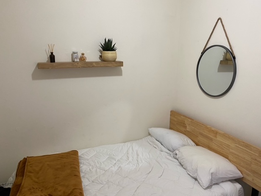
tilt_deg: -13.0
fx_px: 204
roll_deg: -0.1
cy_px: 101
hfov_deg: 65.3
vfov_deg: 51.3
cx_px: 133
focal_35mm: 27
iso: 160
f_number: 1.8
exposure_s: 1/60
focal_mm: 4.25
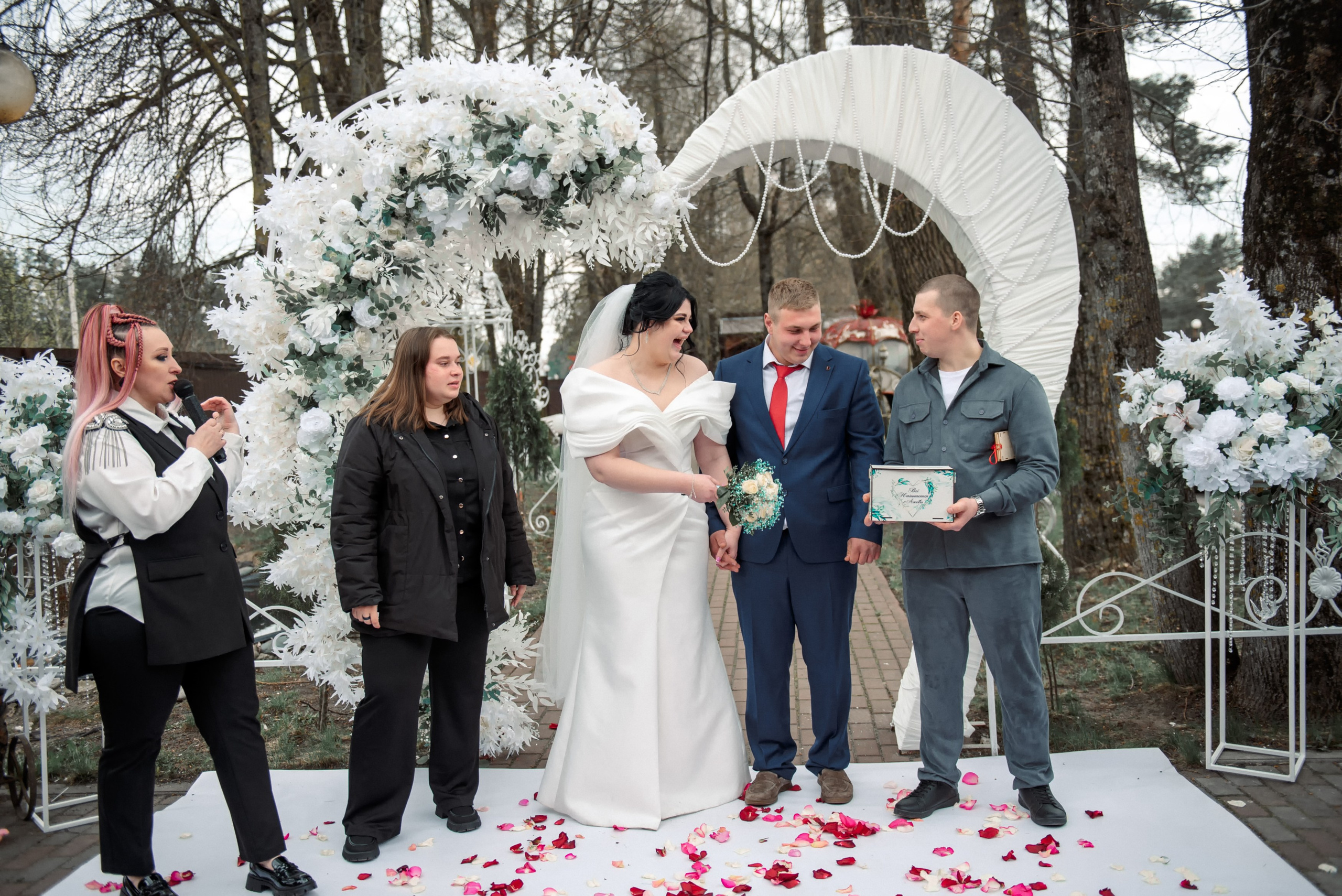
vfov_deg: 41.2
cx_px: 671
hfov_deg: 58.7
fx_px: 1193
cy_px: 448
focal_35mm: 32
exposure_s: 1/250
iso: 125
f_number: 2.8
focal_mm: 32
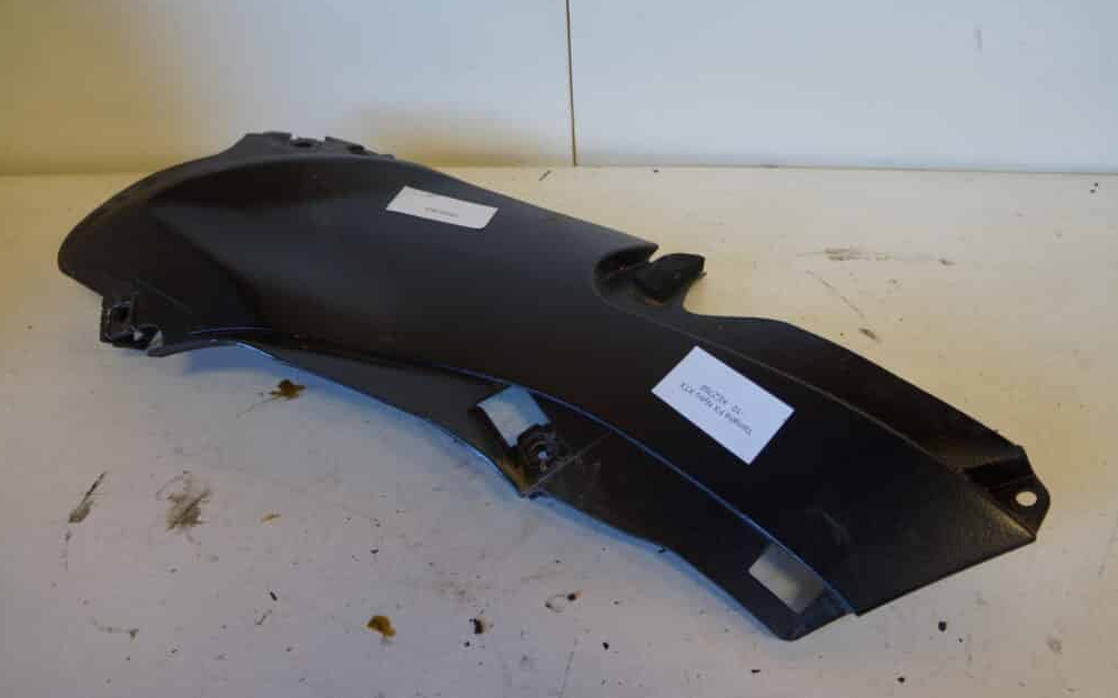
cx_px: 556
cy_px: 338
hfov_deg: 66.5
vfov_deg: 44.5
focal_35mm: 28
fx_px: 853
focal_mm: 18
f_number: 3.5
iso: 400
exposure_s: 1/60
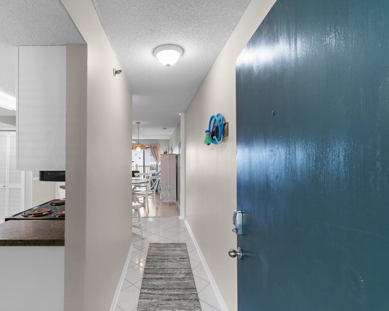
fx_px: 196
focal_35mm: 17
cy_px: 156
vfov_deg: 77.0
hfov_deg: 88.6
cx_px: 157
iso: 100
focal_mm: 10
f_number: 4.5
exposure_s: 1/6
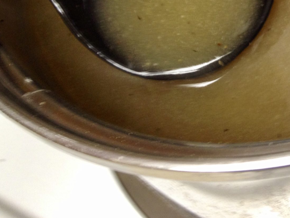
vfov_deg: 17.3
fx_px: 687
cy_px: -31
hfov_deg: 22.3
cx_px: 330
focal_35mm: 82
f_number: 2.4
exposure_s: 1/20
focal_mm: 4.28
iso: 100
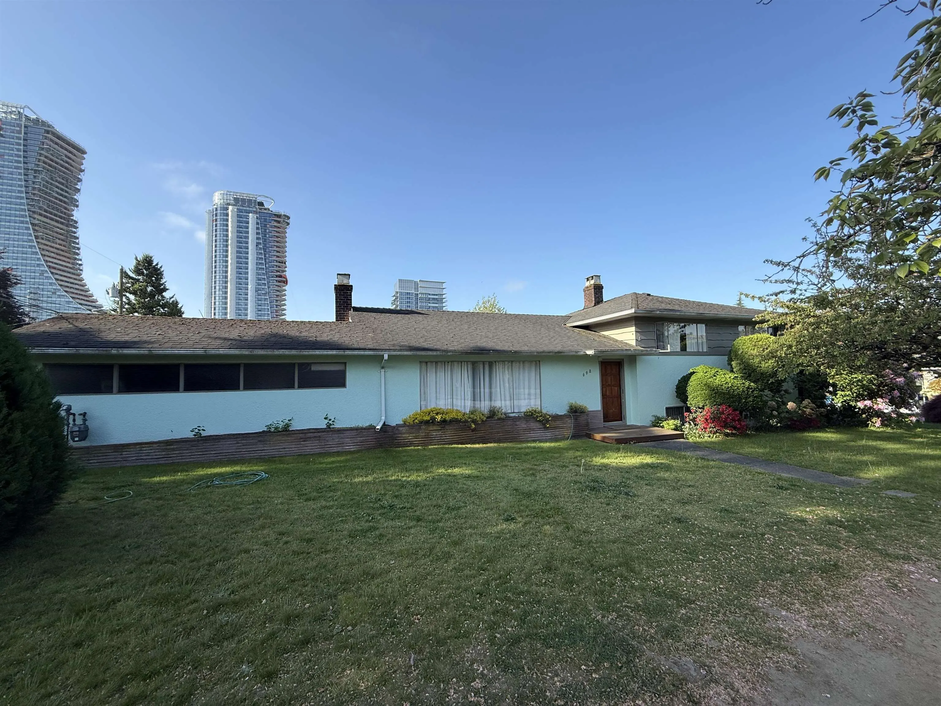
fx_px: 381
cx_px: 470
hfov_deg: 102.1
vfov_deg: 85.7
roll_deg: +1.4
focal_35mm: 14
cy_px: 353
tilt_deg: +3.0
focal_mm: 2.22
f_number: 2.2
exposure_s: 1/914
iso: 50
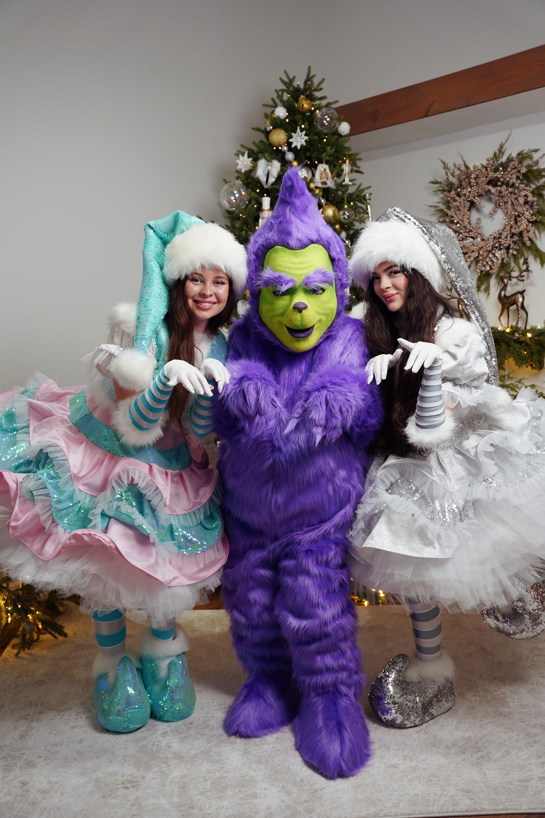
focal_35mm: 32
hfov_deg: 41.6
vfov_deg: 59.3
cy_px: 409
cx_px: 272
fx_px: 718
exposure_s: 1/160
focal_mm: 31.6
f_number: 4
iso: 1250
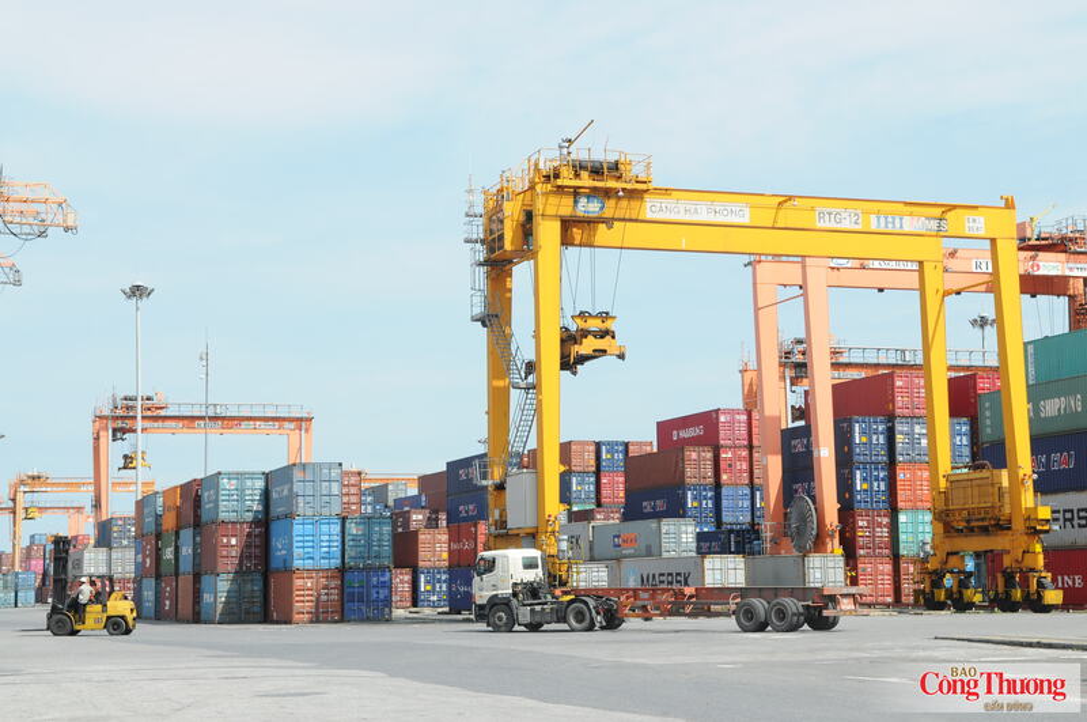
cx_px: 544
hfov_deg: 33.4
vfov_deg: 22.6
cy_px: 361
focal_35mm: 60
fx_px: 1809
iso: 320
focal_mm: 40
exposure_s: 1/1000
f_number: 5.6
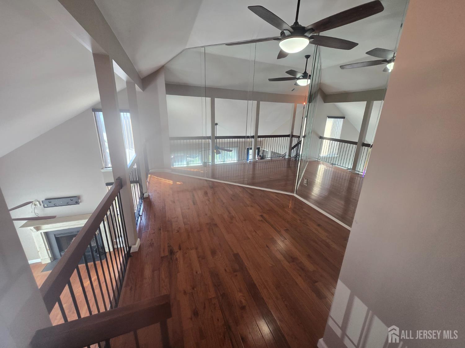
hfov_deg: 106.2
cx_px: 232
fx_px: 175
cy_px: 174
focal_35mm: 13
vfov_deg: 89.9
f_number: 2.2
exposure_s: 1/60
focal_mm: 1.7
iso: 80
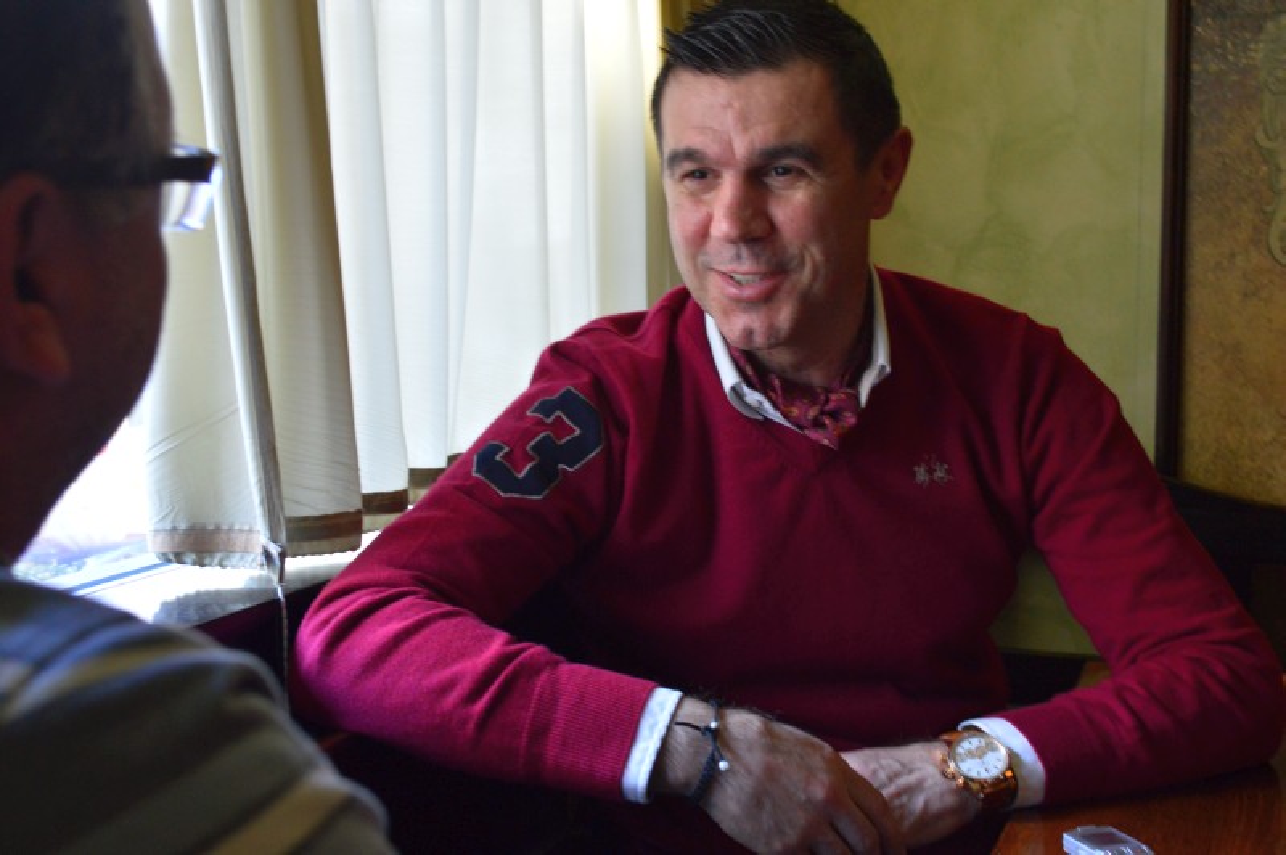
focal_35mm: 48
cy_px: 428
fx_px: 1713
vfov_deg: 28.0
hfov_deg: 41.1
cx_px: 643
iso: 800
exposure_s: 1/30
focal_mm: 32
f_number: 7.1
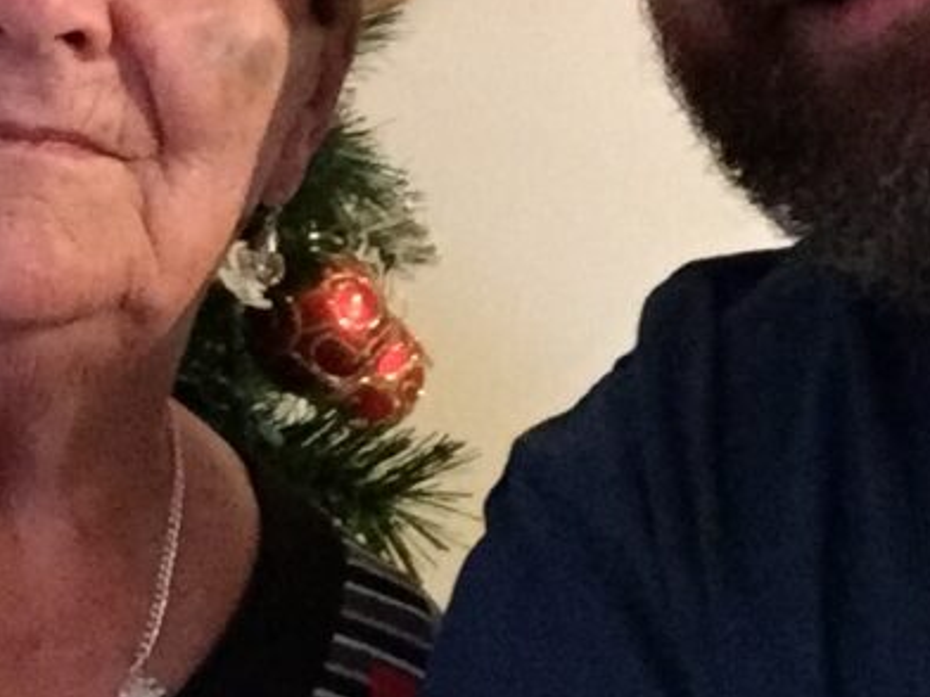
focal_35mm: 81
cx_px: -2
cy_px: 14
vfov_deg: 17.8
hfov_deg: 23.1
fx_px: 2176
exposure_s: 1/15
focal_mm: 2.65
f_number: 2.2
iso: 640
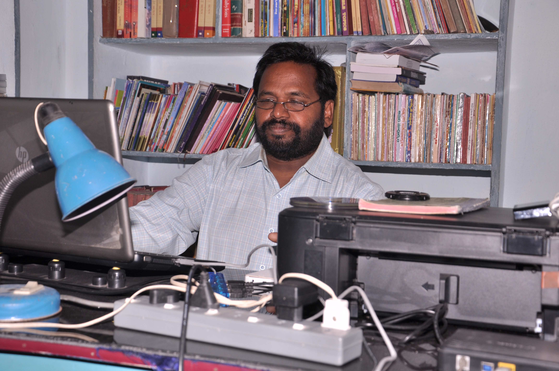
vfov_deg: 22.6
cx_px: 280
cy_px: 186
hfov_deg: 33.4
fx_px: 931
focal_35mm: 60
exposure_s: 1/125
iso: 200
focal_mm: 40
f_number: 5.6
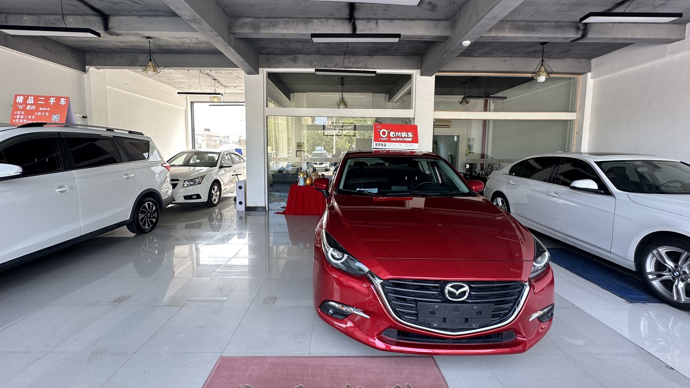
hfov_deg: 99.4
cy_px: 179
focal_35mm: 16
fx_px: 293
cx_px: 341
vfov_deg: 67.0
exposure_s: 1/99
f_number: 2.2
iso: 64
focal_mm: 2.22
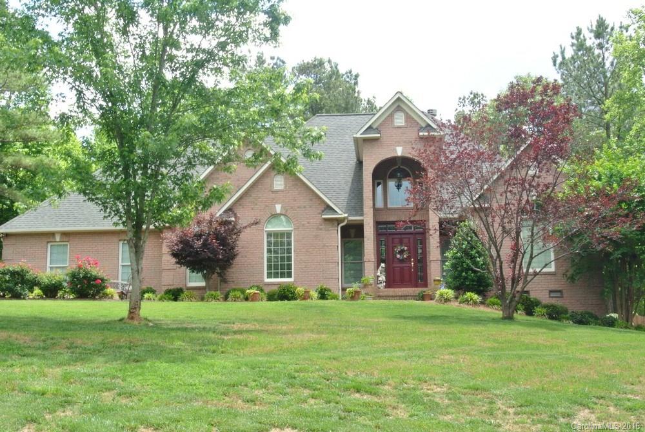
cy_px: 216
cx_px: 322
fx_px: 915
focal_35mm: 51
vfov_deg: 26.5
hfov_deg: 38.8
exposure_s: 1/60
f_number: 16
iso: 400
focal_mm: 18.9
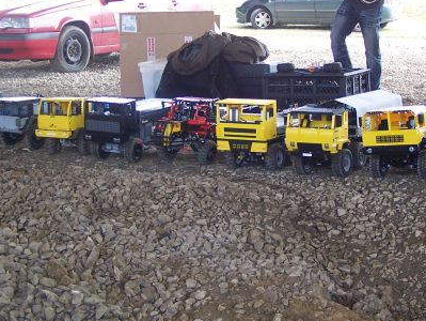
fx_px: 936
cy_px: 144
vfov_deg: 19.4
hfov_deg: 25.5
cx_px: 270
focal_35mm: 76
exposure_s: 1/100
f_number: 2.8
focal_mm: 6.3
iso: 80
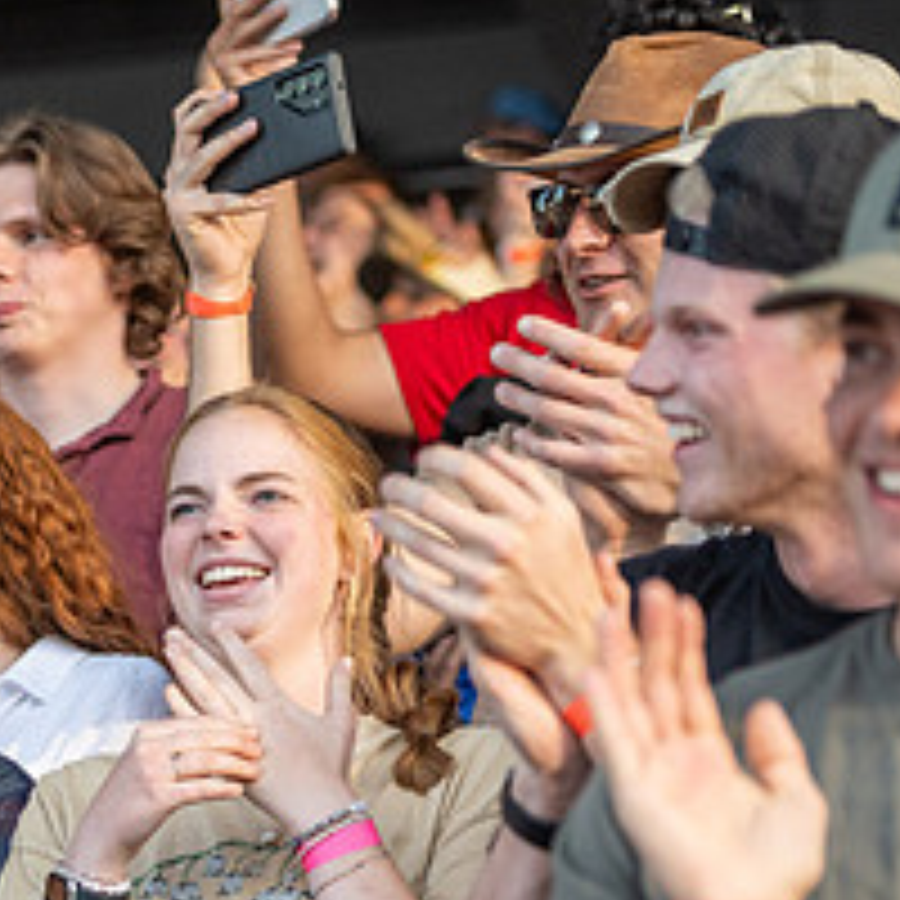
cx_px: -385
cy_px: 854
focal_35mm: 223
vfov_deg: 7.8
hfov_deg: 7.7
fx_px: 6560
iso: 320
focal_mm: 86
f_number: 2.8
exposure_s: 1/800
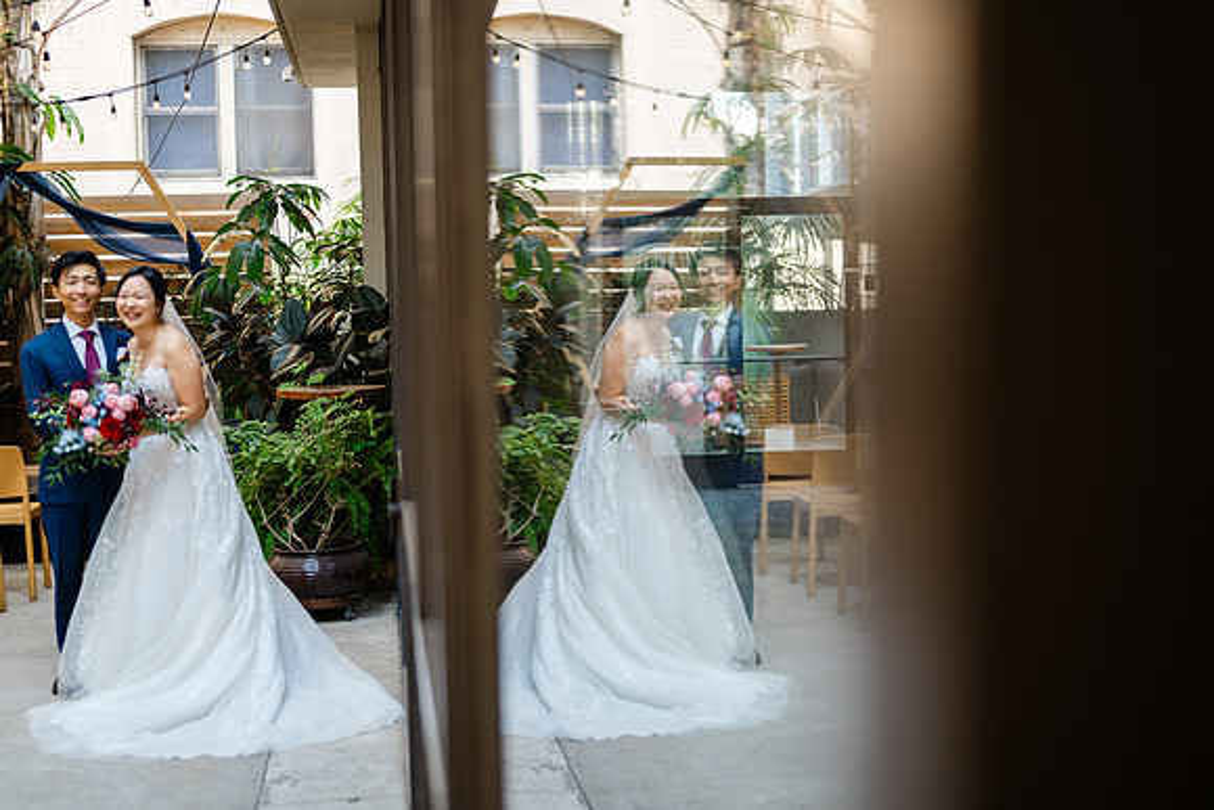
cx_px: 593
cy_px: 396
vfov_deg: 26.4
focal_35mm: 51
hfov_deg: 38.8
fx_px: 1725
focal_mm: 50
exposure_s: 1/80
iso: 80
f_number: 1.8
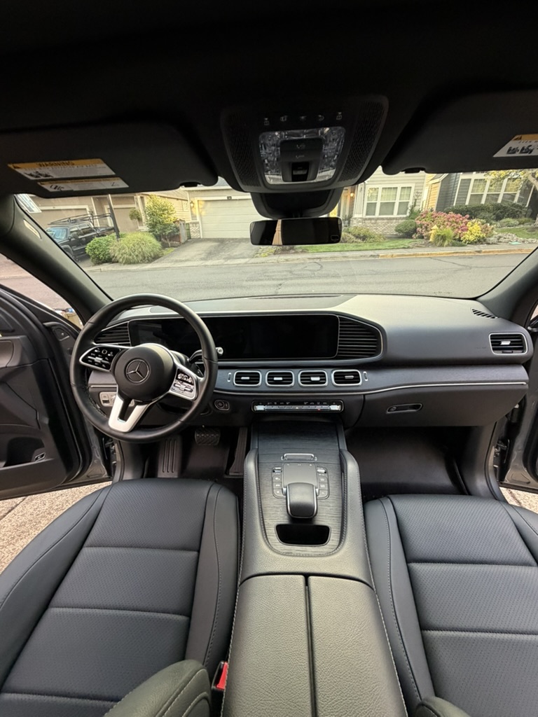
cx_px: 269
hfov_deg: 85.7
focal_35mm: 14
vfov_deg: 102.1
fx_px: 290
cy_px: 358
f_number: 2.2
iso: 320
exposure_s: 1/73
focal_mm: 2.22
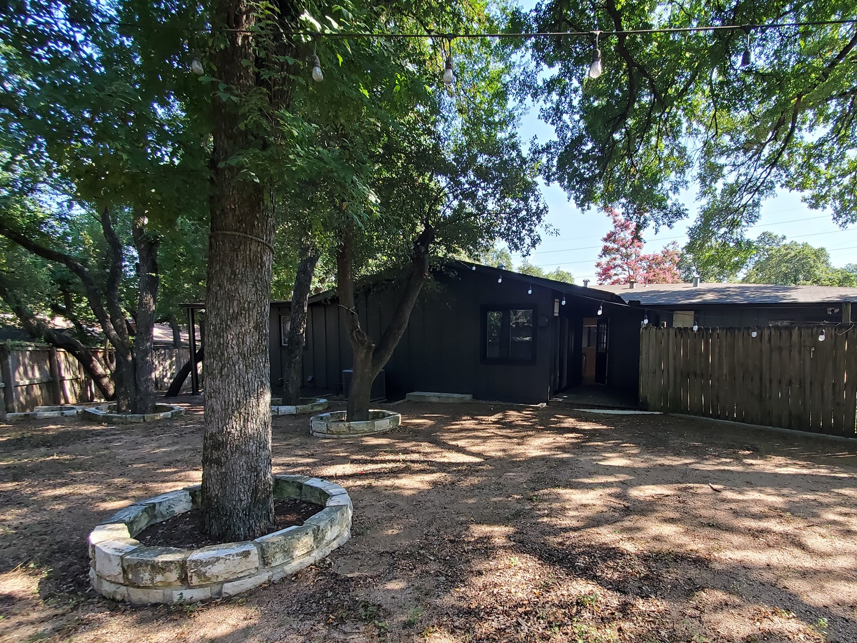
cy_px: 387
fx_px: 421
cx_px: 513
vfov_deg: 73.9
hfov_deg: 89.9
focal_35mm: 17
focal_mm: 1.8
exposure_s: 1/120
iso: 80
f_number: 2.2
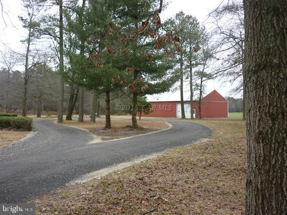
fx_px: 274
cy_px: 108
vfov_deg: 42.9
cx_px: 144
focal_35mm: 33
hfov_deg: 55.4
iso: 80
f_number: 2.8
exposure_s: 1/160
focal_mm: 5.5
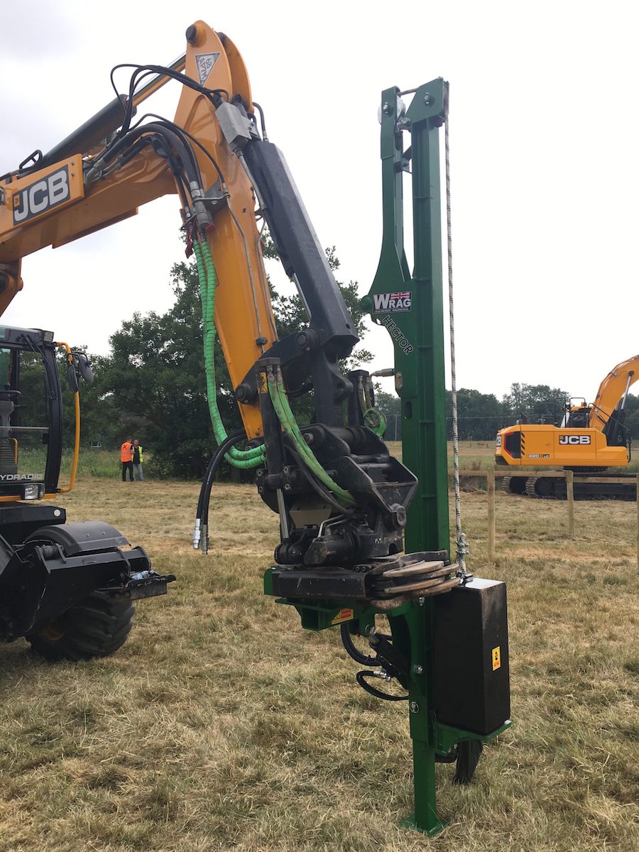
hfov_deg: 48.2
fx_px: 714
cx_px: 320
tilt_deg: +0.7
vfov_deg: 61.7
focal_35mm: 29
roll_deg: -0.4
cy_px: 426
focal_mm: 4.15
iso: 25
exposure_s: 1/712
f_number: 2.2
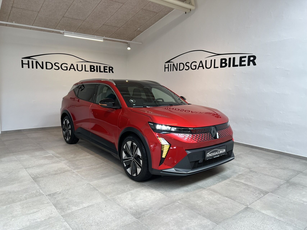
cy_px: 115
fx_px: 231
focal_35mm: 26
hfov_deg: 67.3
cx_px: 154
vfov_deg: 53.1
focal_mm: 5.7
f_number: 1.5
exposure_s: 1/98
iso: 40
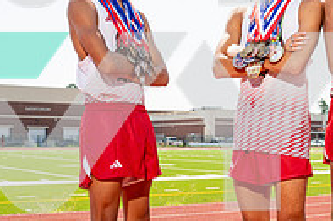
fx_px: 628
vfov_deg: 20.0
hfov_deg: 28.1
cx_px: 323
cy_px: 122
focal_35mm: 68
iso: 100
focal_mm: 23
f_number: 5.6
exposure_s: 1/250
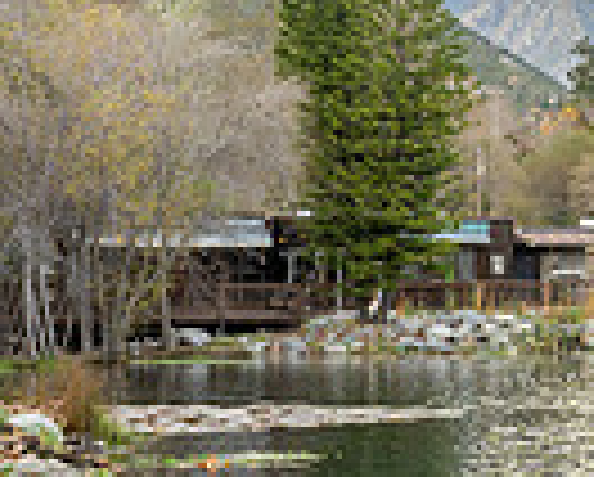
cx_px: 1138
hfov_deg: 15.8
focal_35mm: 99
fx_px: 1743
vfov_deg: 15.6
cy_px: 214
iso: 200
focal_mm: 24
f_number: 5.6
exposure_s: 1/125
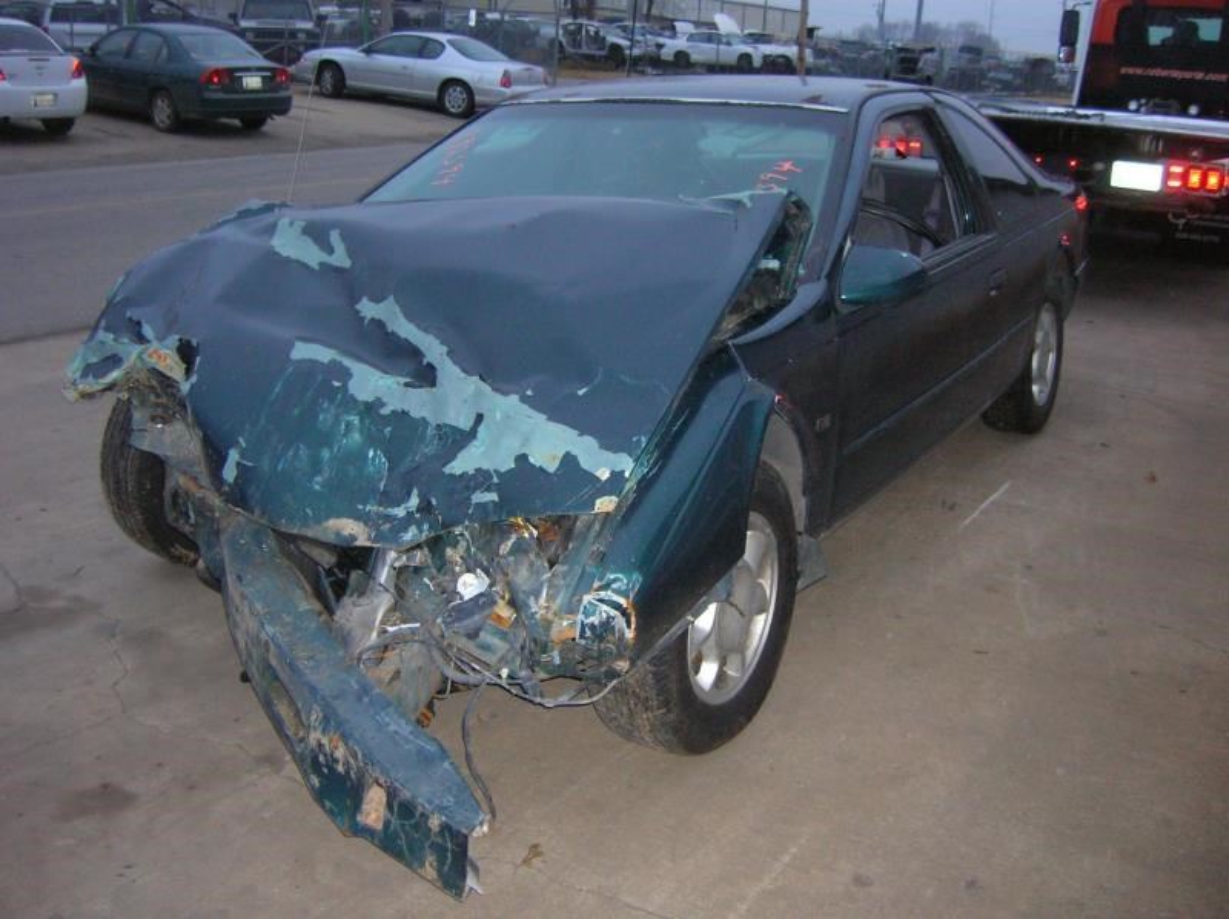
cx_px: 614
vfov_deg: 41.7
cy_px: 460
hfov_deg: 54.0
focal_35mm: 34
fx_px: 1206
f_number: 2.9
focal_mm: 5.7
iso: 193
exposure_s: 1/60.1
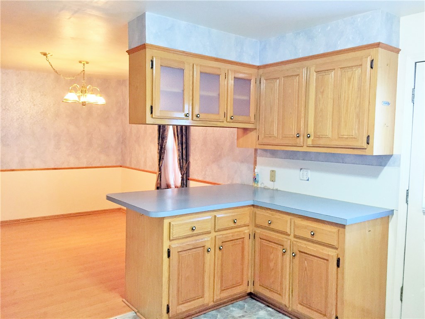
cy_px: 160
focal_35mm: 29
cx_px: 212
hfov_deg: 61.7
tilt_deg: -3.9
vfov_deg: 48.2
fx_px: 356
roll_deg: -2.3
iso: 250
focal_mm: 4.15
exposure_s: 1/30
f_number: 2.2
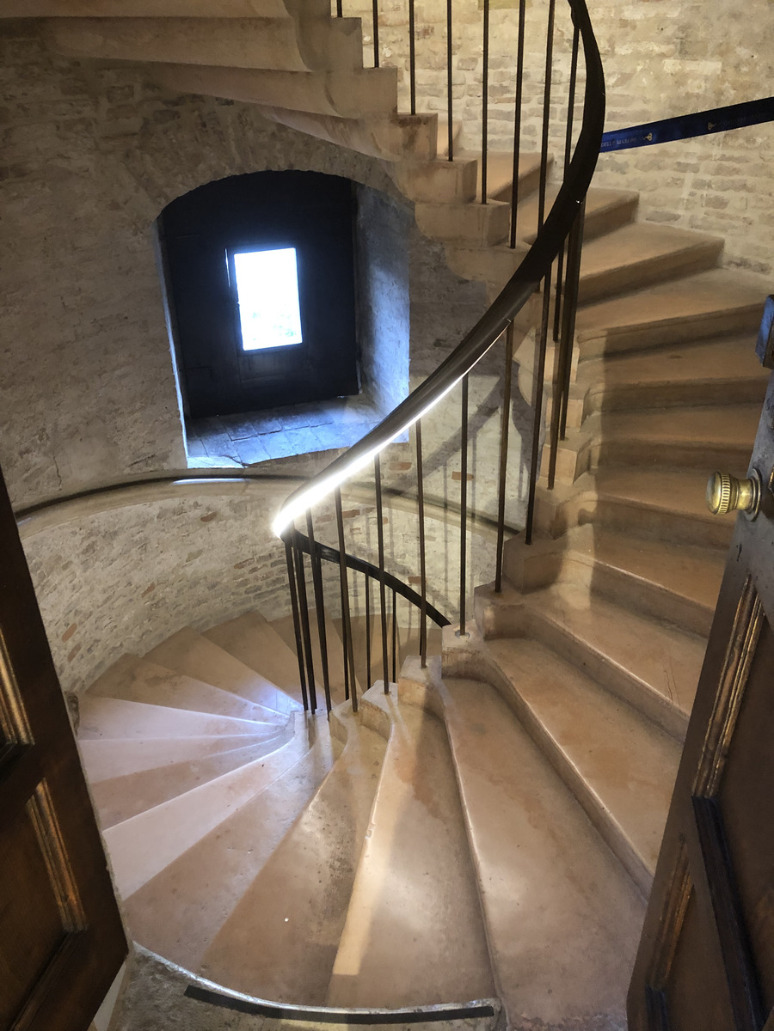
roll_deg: +1.9
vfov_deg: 63.4
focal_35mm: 28
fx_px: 835
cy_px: 516
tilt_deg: -31.2
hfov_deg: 49.7
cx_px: 387
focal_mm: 4
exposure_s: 1/11
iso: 100
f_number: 1.8
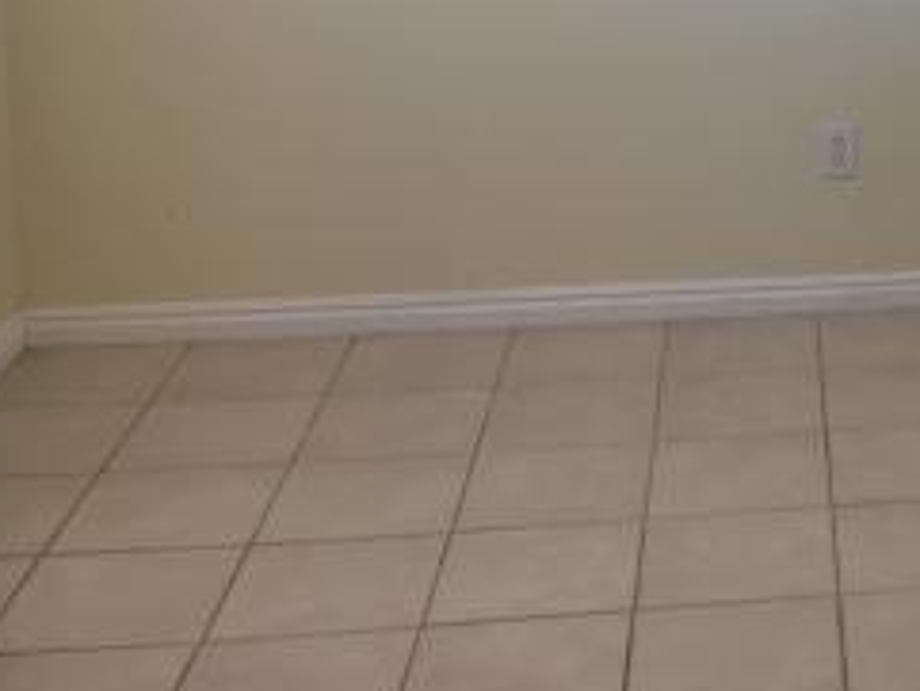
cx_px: 1168
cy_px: -137
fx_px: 2047
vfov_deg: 18.2
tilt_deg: -7.3
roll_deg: +0.3
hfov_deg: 22.8
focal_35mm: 77
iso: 25
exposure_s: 1/40
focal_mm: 4.15
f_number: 2.2
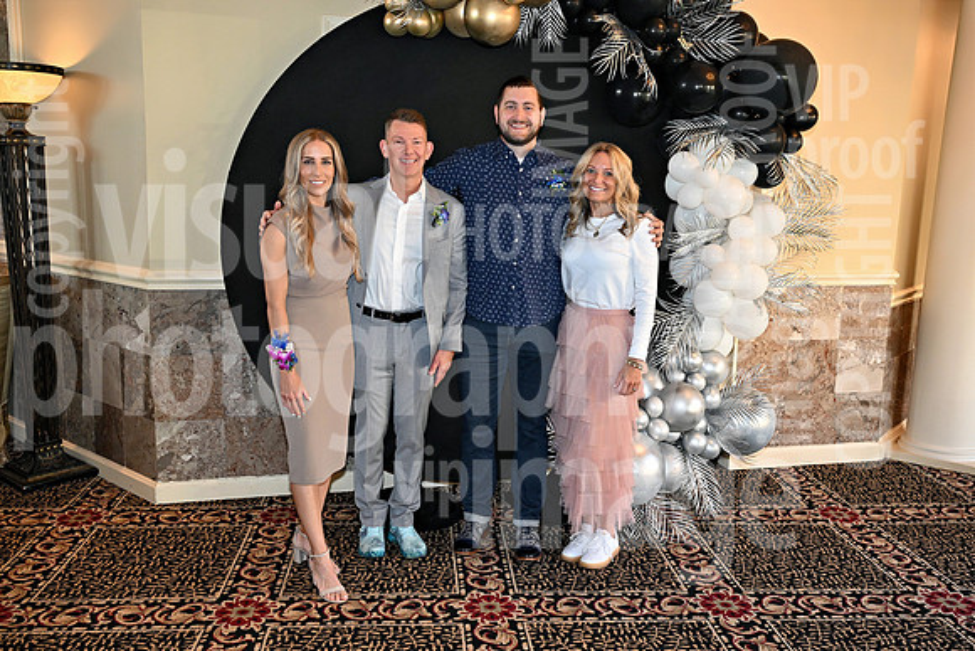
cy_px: 326
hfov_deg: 58.7
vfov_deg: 41.1
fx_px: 867
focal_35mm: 32
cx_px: 488
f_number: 5.6
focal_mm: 32
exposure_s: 1/200
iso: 2200
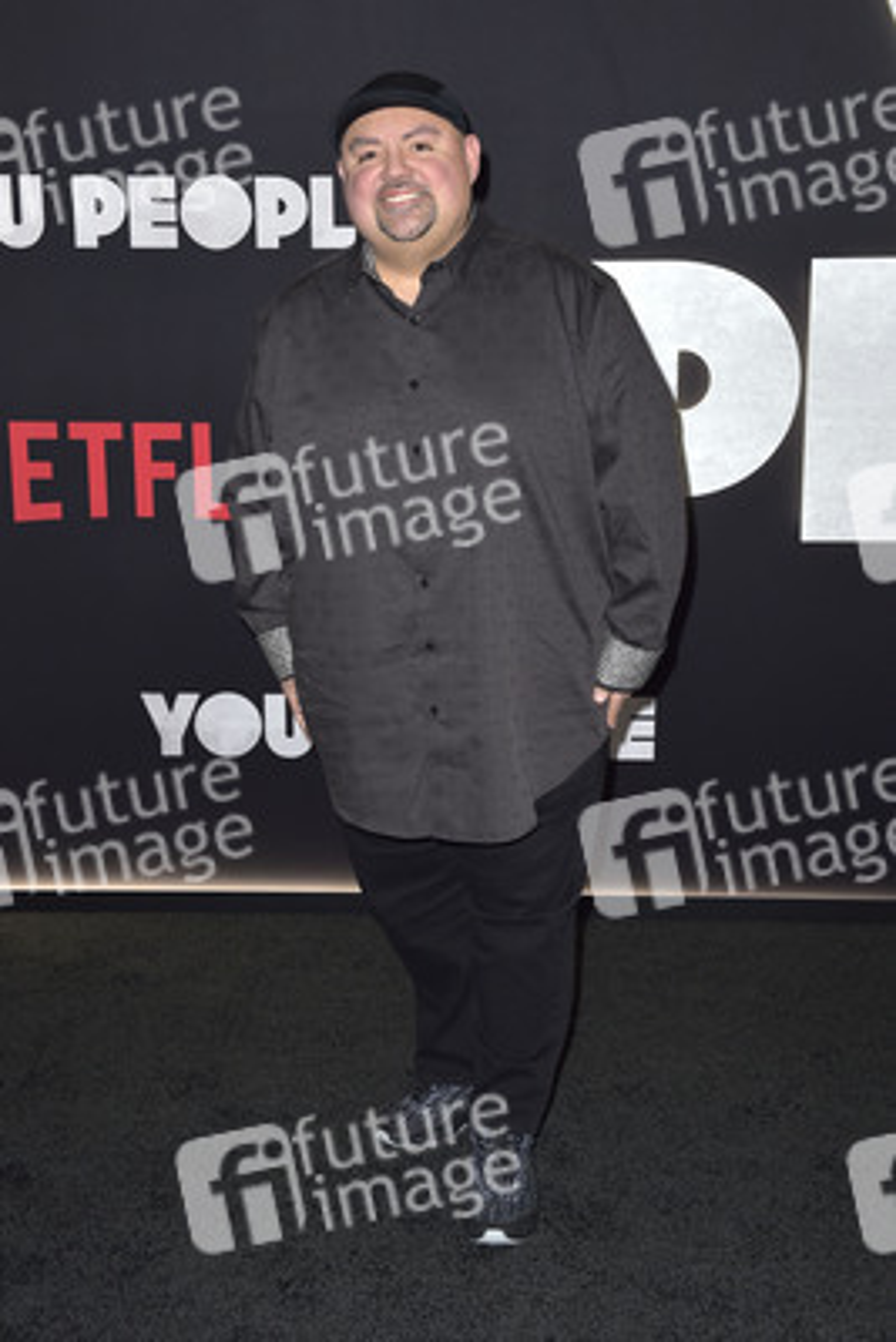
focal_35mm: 50
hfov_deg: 27.0
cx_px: 448
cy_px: 671
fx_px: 1865
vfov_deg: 39.6
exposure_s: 1/250
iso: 500
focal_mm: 50
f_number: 6.3
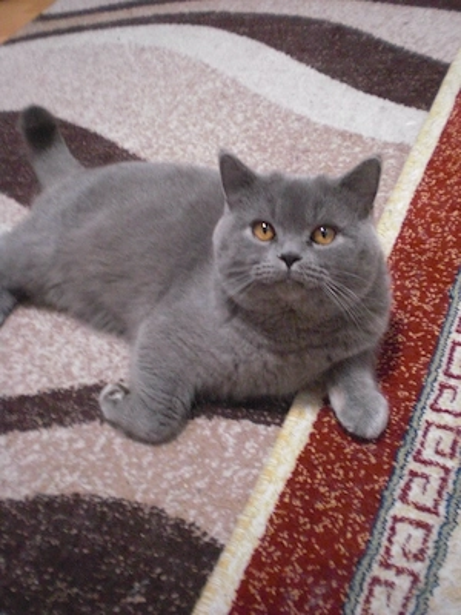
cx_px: 230
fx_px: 675
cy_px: 308
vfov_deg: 49.0
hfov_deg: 37.7
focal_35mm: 38
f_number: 3.1
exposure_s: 1/20
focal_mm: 6.3
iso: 800
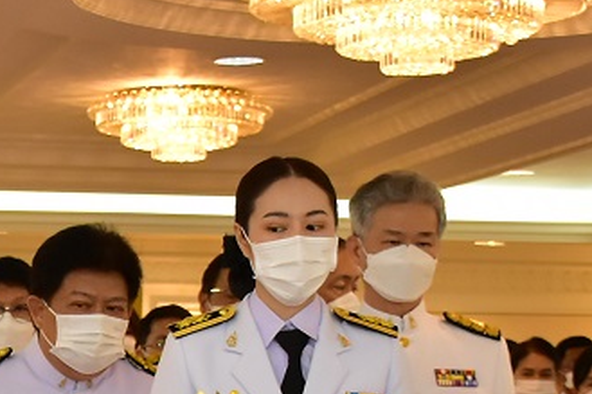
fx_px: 2430
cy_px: 498
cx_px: -126
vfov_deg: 9.1
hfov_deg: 13.5
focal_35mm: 148
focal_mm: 27
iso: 1600
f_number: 4
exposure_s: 1/200
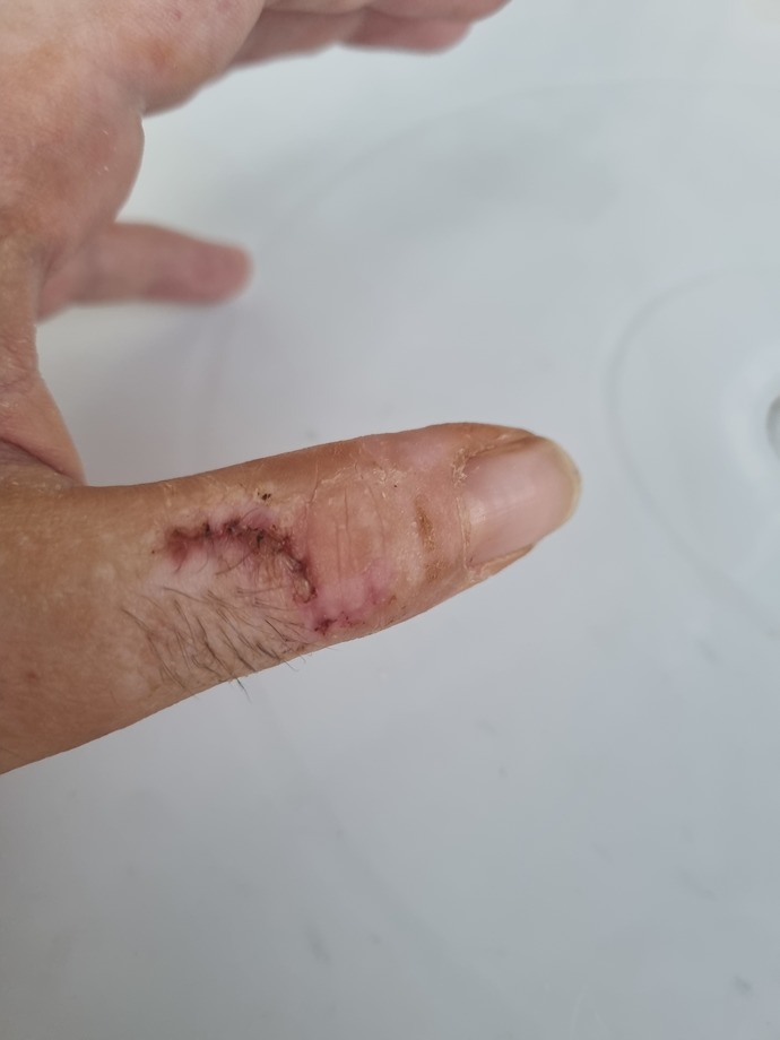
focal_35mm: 26
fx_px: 781
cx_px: 390
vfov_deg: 67.3
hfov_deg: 53.1
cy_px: 520
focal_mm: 5.4
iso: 250
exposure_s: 1/50
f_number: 1.8
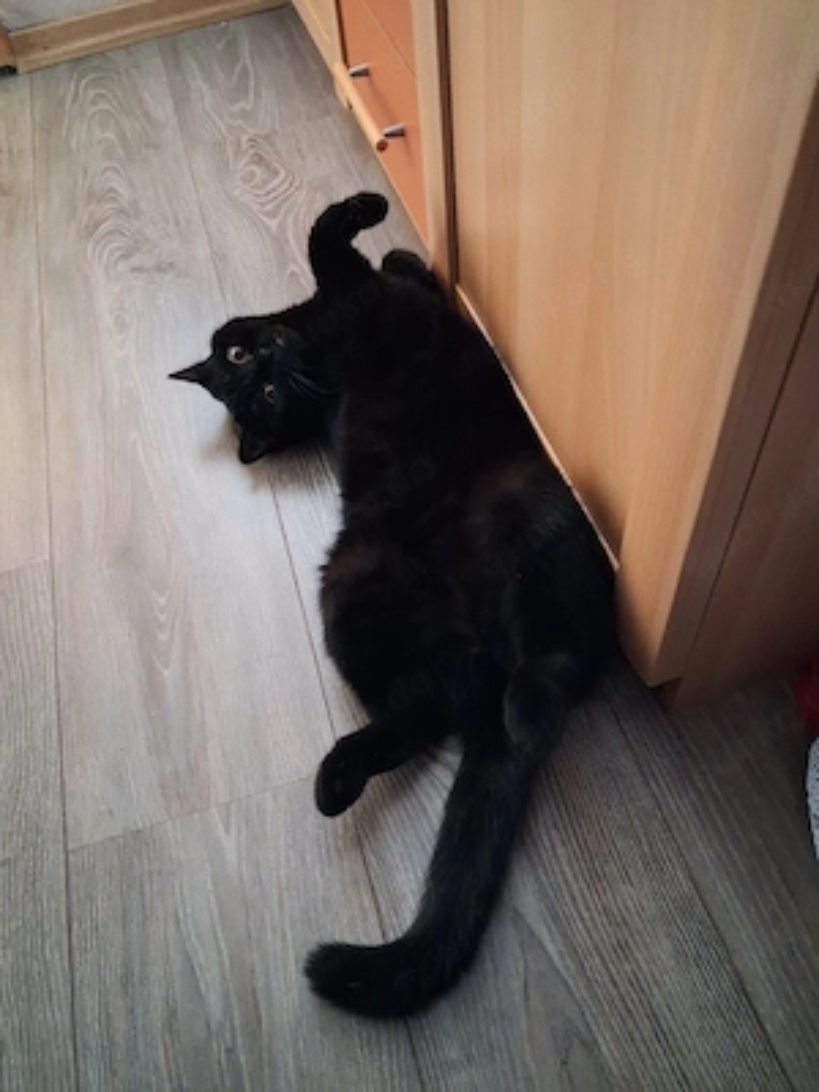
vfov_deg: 65.3
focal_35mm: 27
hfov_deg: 51.4
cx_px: 410
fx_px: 852
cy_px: 546
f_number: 1.8
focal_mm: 4
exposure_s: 1/5
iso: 2000
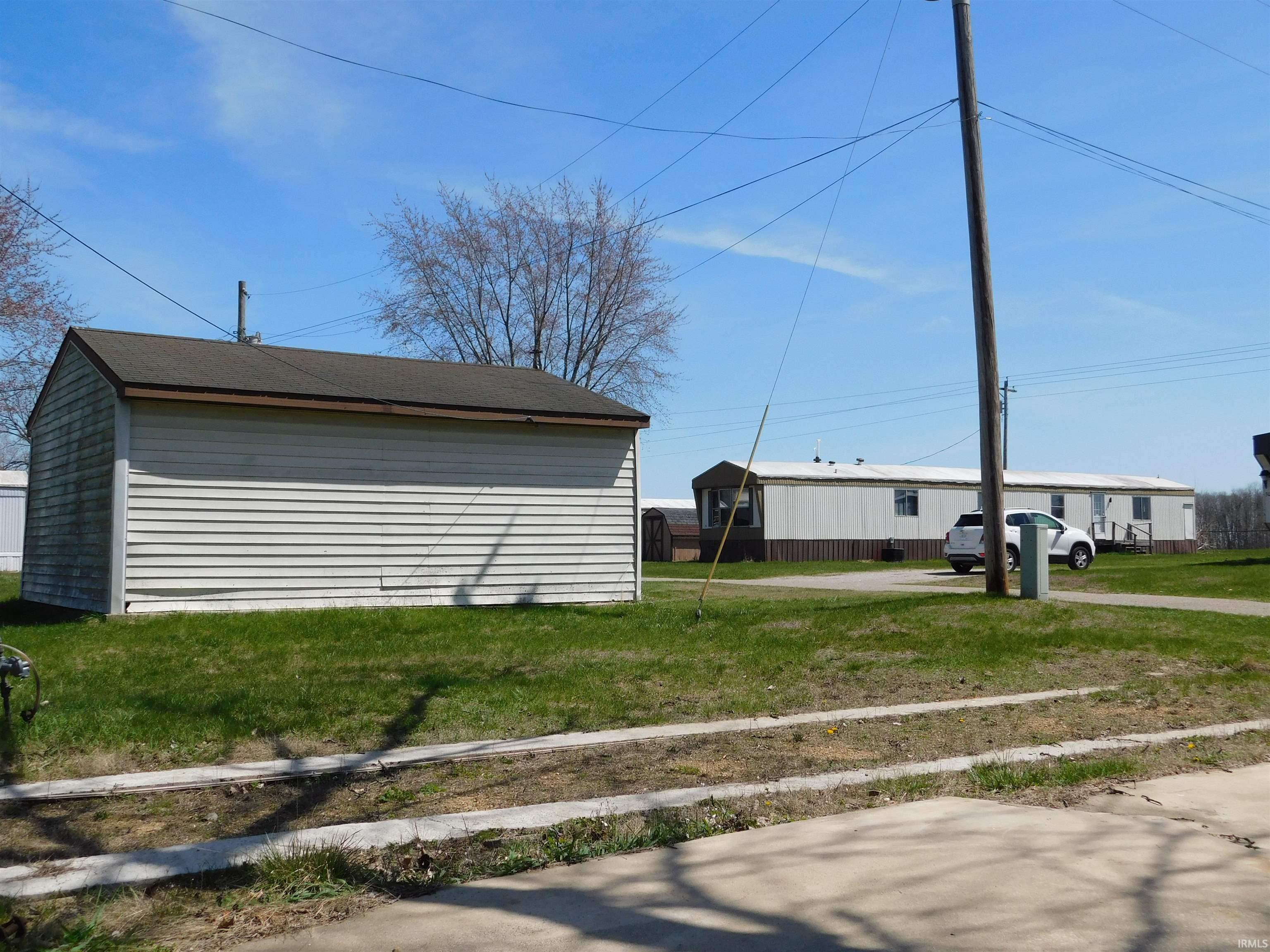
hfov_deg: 51.4
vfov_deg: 39.7
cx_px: 635
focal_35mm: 36
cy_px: 476
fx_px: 1321
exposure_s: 1/500
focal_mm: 6.3
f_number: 7
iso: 125
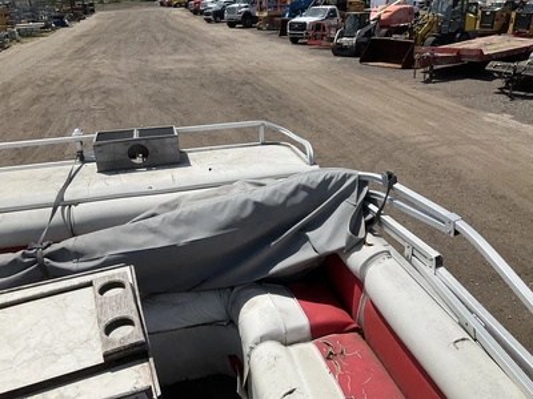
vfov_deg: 48.2
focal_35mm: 29
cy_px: 200
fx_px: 447
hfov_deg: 61.7
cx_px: 266
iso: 25
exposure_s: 1/3534
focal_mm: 3
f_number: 1.8
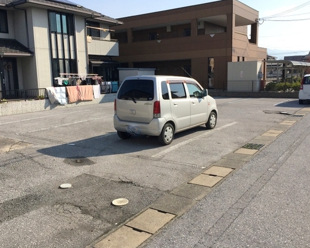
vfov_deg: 45.8
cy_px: 119
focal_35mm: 32
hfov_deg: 55.6
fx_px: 294
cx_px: 151
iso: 32
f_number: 2.2
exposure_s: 1/2639
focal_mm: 4.15
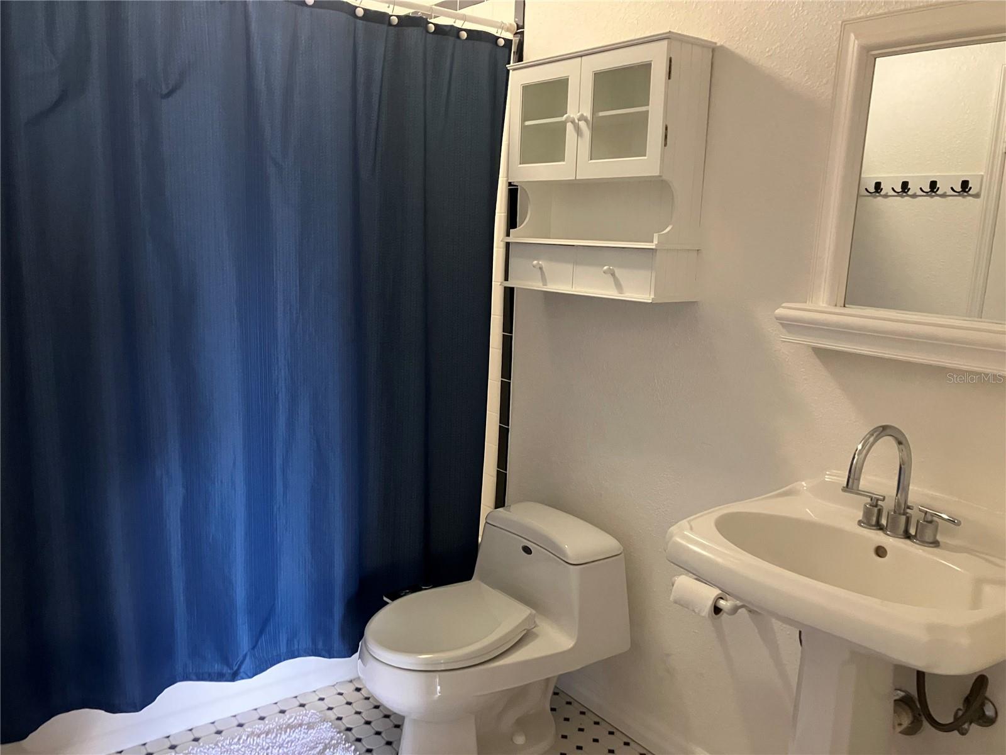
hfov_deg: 63.4
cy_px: 378
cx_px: 503
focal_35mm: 28
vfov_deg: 49.7
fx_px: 814
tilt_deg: -10.0
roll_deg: -2.3
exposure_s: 1/30
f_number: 1.8
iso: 500
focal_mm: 3.99
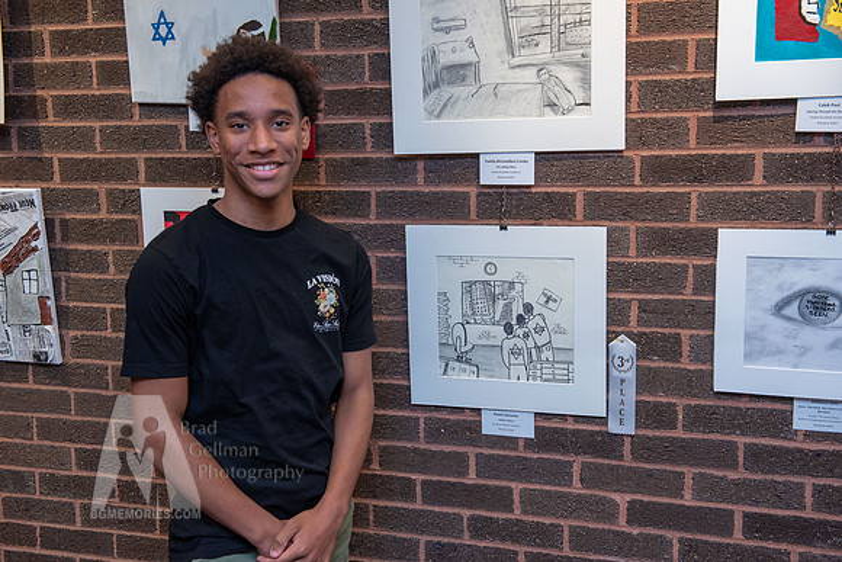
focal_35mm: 45
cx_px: 421
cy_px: 281
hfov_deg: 43.6
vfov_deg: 29.9
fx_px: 1053
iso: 1000
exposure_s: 1/100
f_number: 5
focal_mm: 45
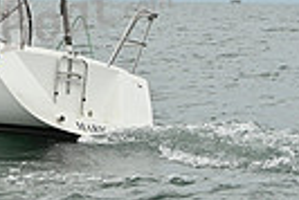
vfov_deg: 4.5
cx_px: -259
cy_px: -53
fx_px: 2536
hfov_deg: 6.6
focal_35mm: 305
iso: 320
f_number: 9
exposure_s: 1/1000
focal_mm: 70
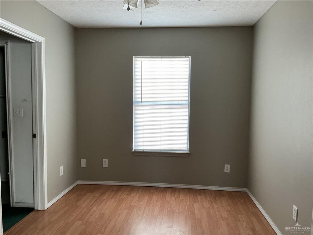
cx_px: 156
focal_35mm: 29
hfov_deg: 61.7
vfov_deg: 48.2
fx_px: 262
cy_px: 118
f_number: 1.8
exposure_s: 1/60
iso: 80
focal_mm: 3
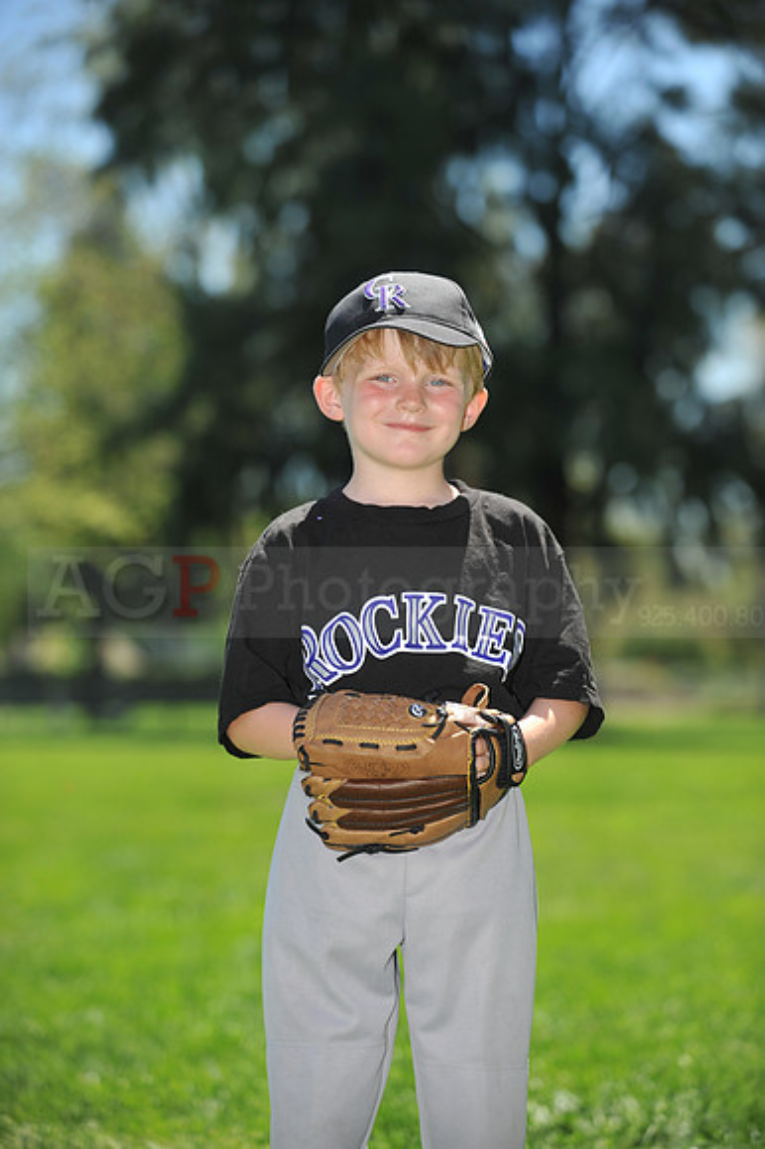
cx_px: 382
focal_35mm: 105
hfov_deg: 13.0
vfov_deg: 19.5
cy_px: 574
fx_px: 3351
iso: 200
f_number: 4
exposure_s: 1/1250
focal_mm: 105
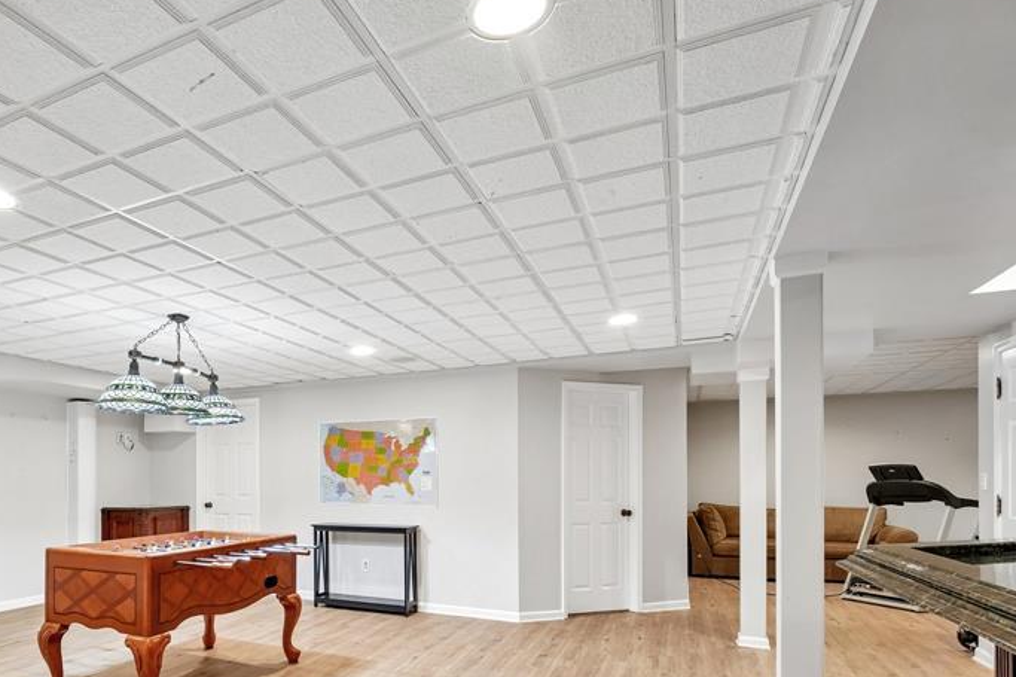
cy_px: 485
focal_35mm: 21
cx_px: 326
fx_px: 592
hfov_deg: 78.2
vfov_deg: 57.2
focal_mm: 14
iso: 400
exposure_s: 1/6
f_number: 8
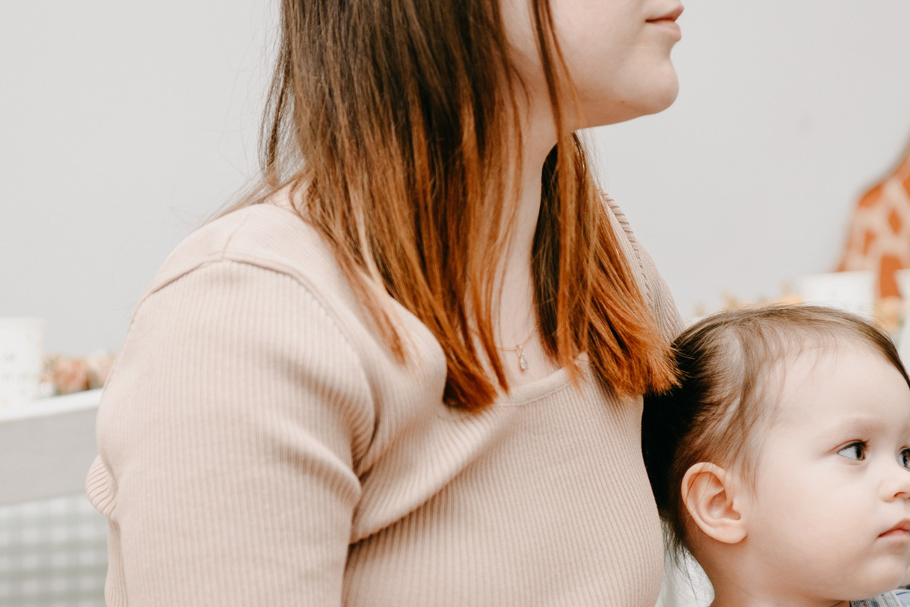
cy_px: 365
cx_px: 434
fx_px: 3084
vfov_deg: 11.2
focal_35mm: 122
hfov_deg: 16.8
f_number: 3.5
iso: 160
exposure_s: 1/160
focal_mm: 58
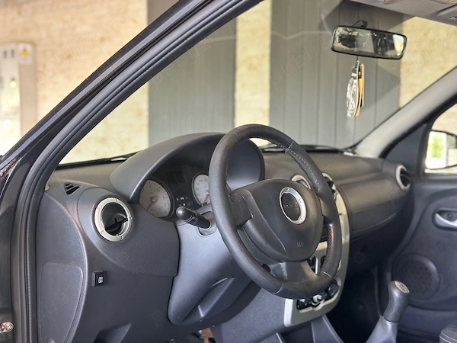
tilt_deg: -5.4
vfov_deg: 30.3
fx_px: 634
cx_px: 228
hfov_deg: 39.7
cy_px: 172
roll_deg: -0.4
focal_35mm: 48
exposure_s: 1/60
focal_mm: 6.86
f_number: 1.78
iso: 320
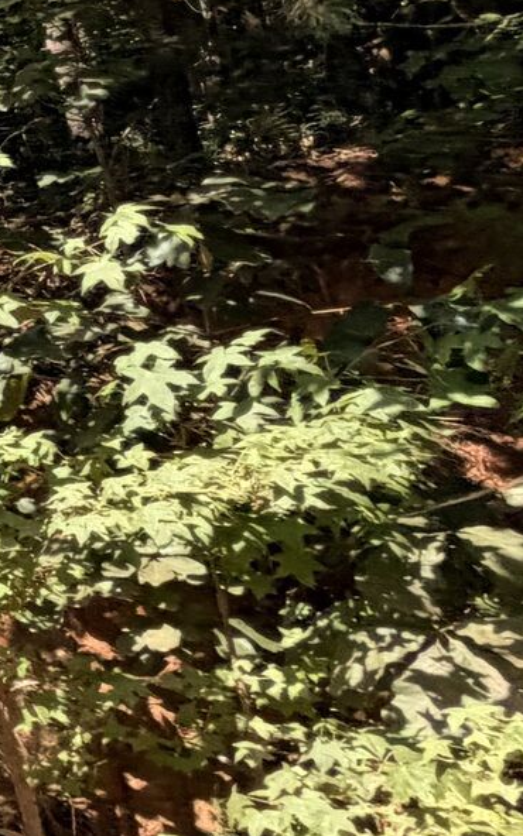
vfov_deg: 26.0
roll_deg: +1.4
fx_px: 1756
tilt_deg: +10.5
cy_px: 86
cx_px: -1388
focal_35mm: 77
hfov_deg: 9.1
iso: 40
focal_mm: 2.22
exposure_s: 1/651
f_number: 2.2
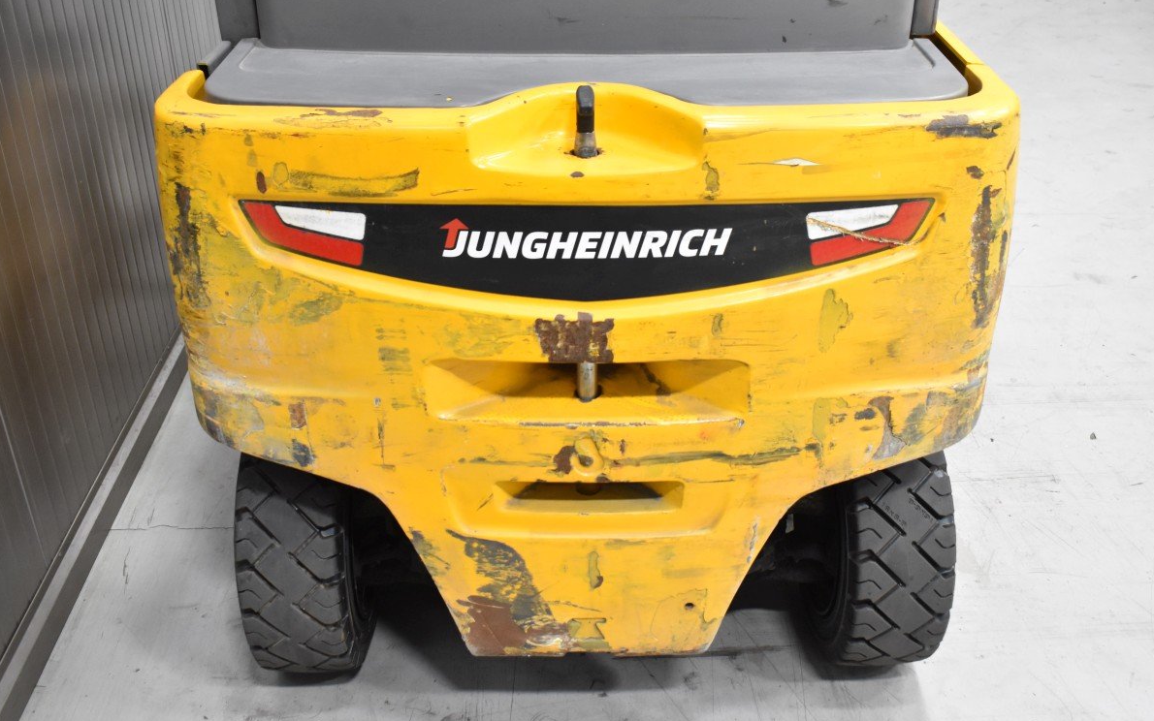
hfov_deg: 52.7
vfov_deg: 34.4
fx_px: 1164
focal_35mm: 37
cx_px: 579
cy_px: 367
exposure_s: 1/25
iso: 1600
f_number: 5
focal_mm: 24
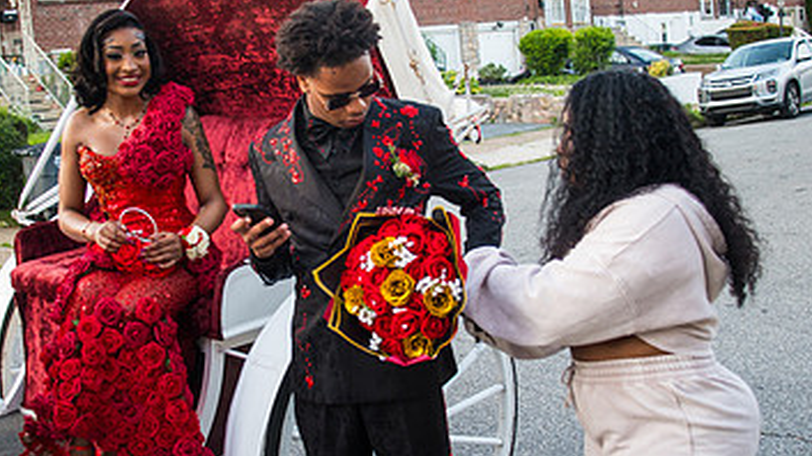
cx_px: 359
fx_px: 1076
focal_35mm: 50
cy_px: 211
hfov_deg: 41.3
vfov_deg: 23.9
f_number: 3.7
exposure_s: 1/125
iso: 800
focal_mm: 28
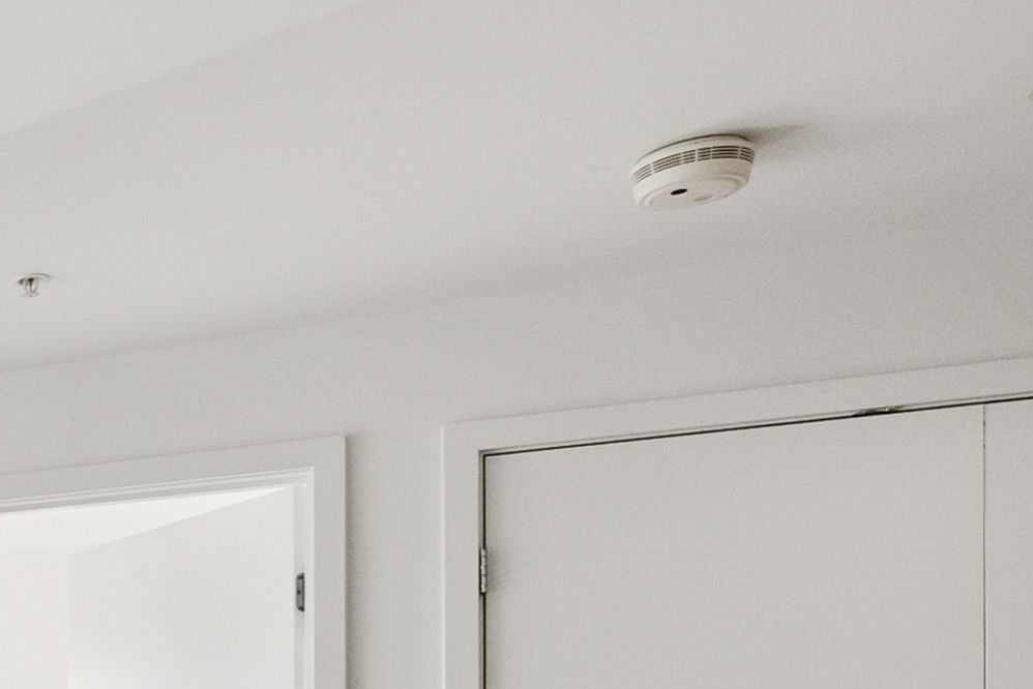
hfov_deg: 26.2
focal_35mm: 51
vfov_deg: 23.9
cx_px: -580
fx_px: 1464
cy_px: 843
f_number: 8
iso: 800
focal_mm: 12
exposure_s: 1/80
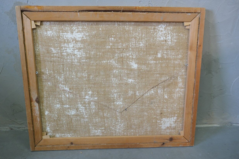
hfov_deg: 65.5
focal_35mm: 28
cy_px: 79
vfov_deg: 46.4
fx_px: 186
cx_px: 117
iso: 1000
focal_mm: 17.7
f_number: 4
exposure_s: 1/26
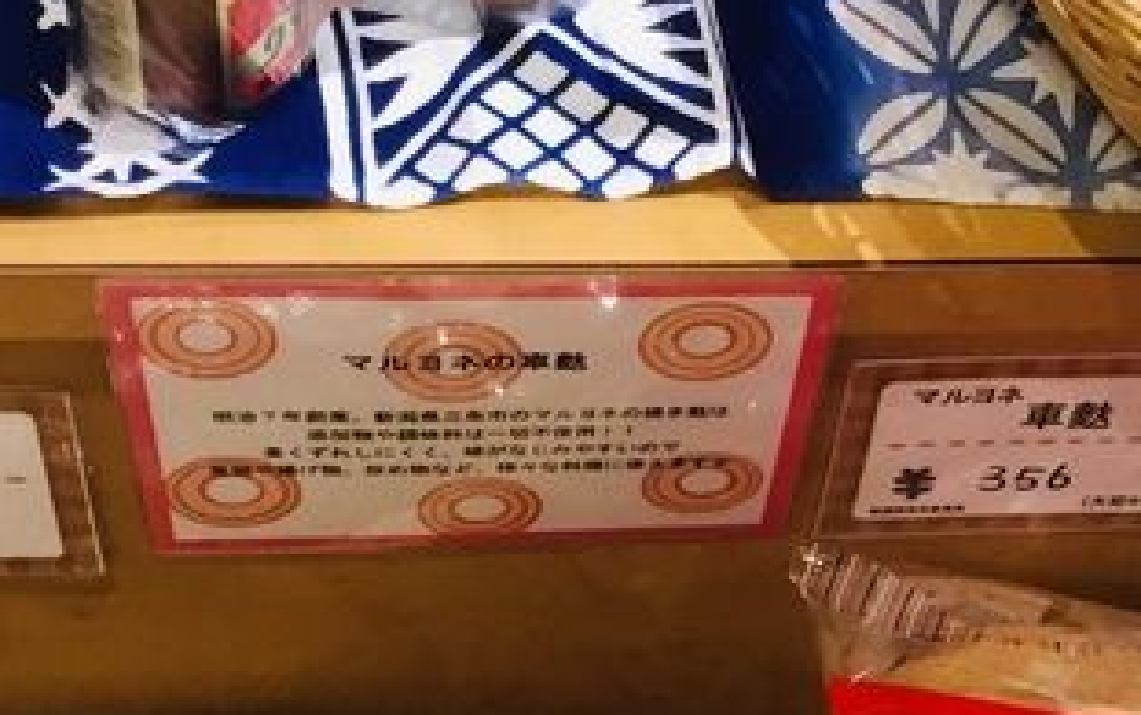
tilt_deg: -67.5
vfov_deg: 14.3
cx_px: 758
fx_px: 2677
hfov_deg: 24.0
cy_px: 1028
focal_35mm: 86
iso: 80
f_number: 2.4
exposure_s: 1/33
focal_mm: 3.3
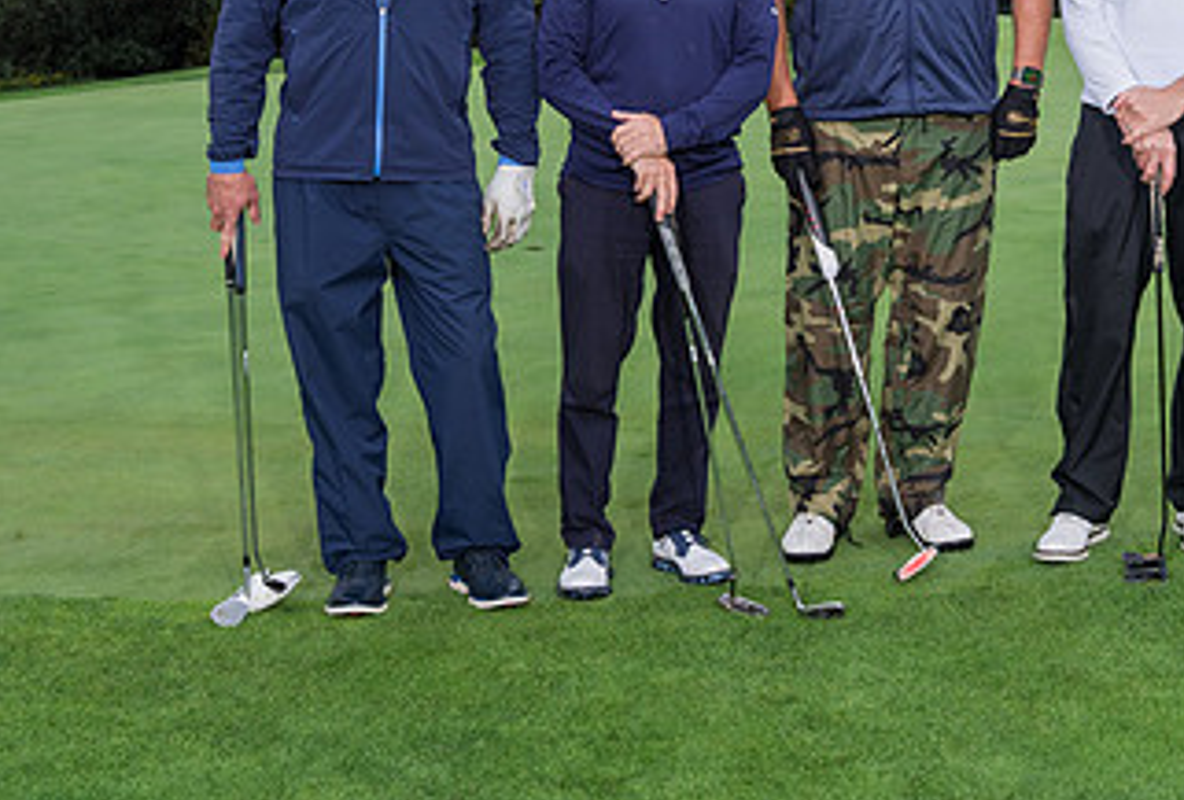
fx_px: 1684
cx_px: 828
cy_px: -21
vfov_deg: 25.3
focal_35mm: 51
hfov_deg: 38.1
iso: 320
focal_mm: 24
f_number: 5
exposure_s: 1/500
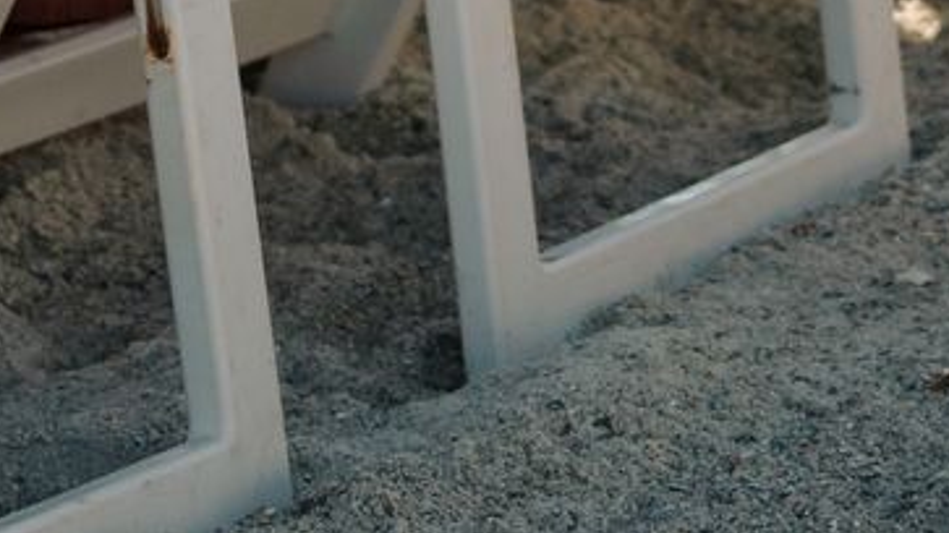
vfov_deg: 3.9
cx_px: 1281
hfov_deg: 7.1
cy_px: -1321
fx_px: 7547
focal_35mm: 300
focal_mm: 50
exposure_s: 1/2000
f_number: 4
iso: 400
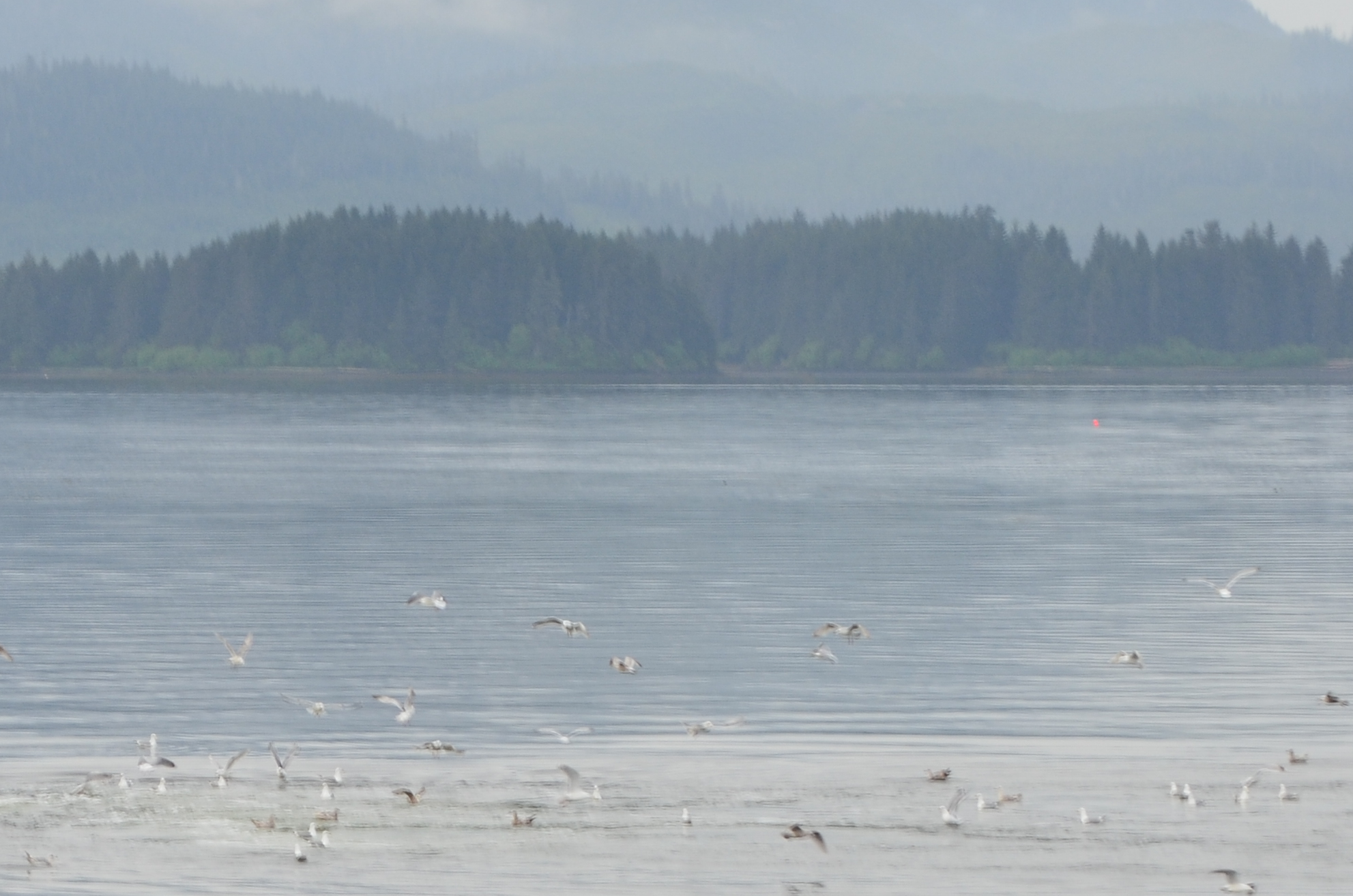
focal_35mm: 261
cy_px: 888
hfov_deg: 7.9
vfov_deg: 5.2
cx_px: 369
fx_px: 9788
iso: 200
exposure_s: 1/100
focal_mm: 70
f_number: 11
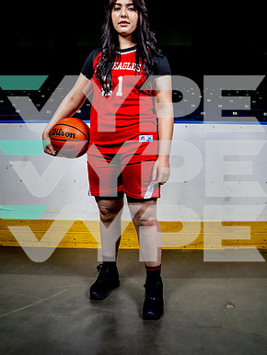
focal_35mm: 28
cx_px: 131
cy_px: 169
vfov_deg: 63.4
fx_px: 288
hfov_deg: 49.8
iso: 160
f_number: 8
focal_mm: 25
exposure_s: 1/125
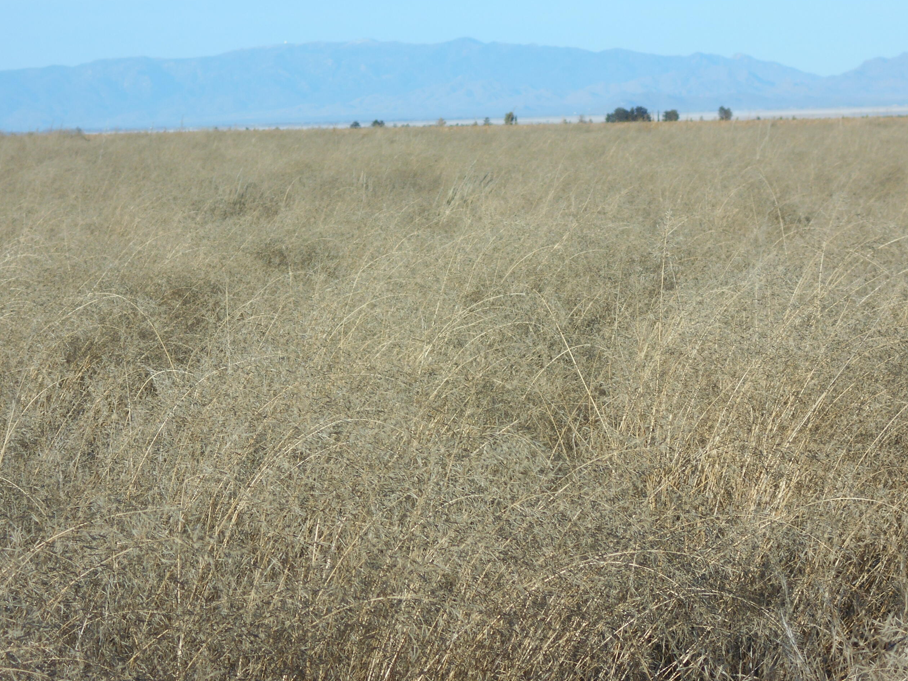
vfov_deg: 9.6
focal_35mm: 155
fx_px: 4066
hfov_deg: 12.7
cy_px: 384
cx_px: 437
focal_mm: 23
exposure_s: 1/320
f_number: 6.5
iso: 80
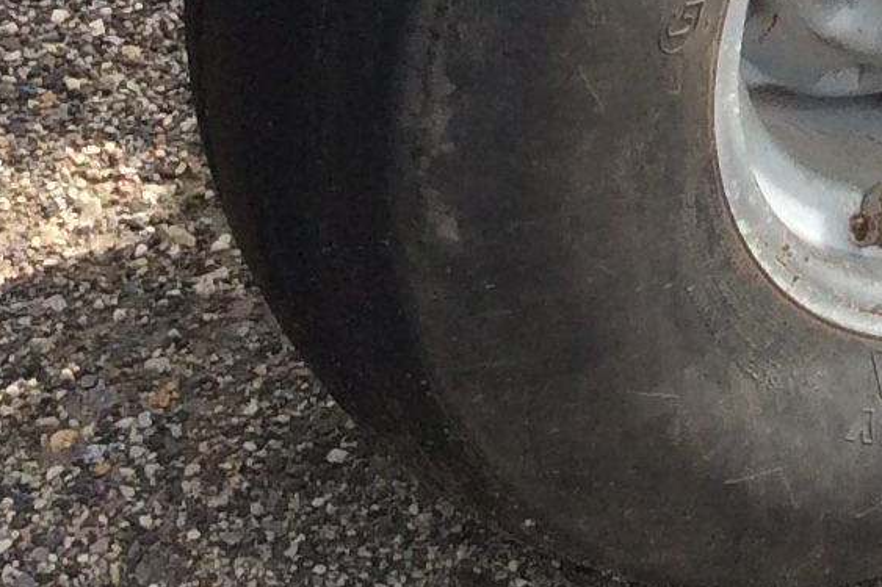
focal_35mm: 153
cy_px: -646
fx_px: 3747
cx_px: 1048
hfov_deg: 13.1
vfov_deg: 8.4
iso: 32
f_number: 2.4
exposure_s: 1/643
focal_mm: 3.3
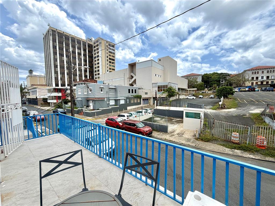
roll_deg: +0.9
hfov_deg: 102.1
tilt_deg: -4.0
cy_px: 103
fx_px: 111
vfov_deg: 85.7
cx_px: 138
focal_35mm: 14
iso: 20
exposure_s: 1/942
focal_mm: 2.22
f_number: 2.2
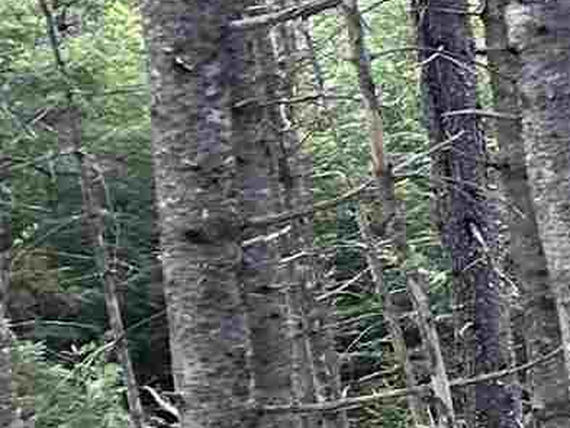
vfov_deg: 7.1
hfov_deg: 7.5
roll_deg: +3.5
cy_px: 804
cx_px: 2100
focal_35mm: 203
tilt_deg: -13.9
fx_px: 3344
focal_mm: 5.7
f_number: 1.5
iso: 50
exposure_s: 1/145
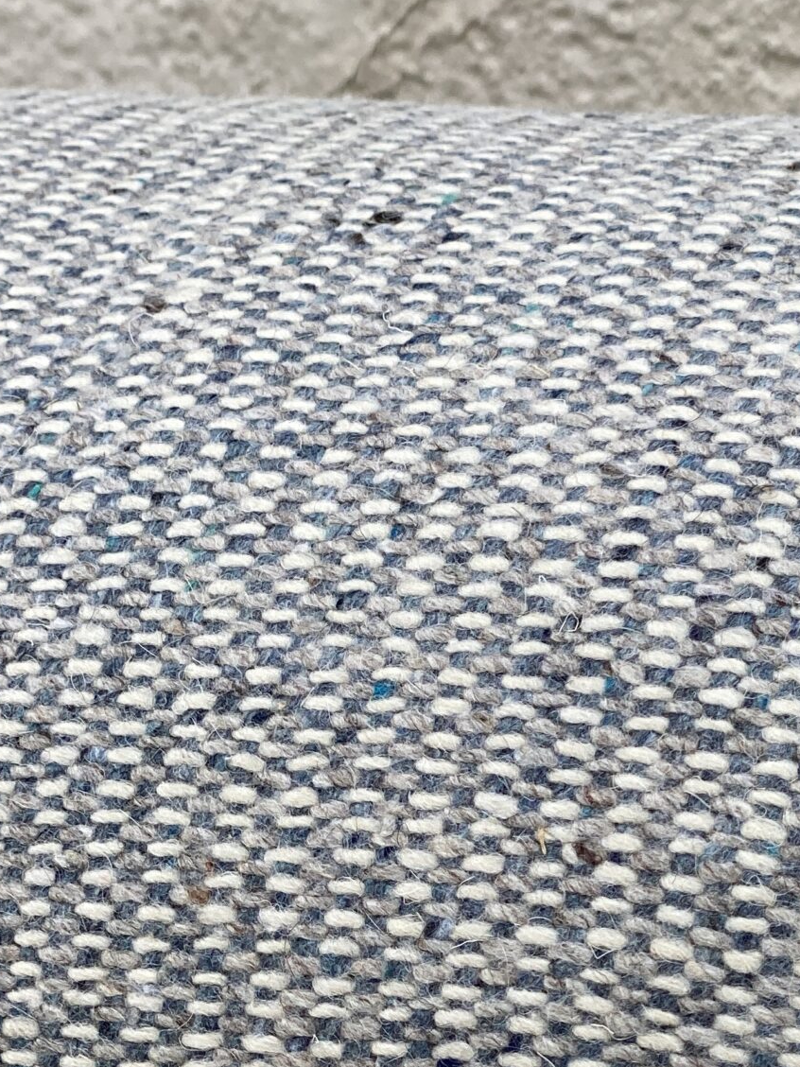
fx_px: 3636
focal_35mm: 118
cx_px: 774
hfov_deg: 12.4
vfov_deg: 16.4
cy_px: 1036
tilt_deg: -20.2
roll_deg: +2.6
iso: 20
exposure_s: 1/254
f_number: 2
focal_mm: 6
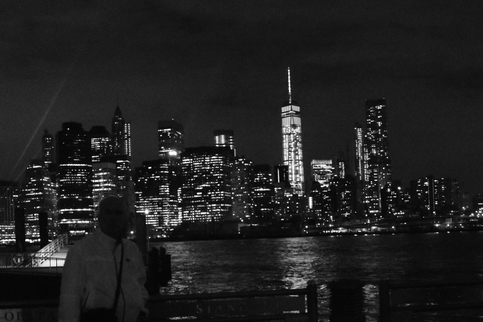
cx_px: 198
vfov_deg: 32.9
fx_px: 537
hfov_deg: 48.2
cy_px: 234
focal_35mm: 40
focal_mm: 18
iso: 12800
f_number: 5.6
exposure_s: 1/30
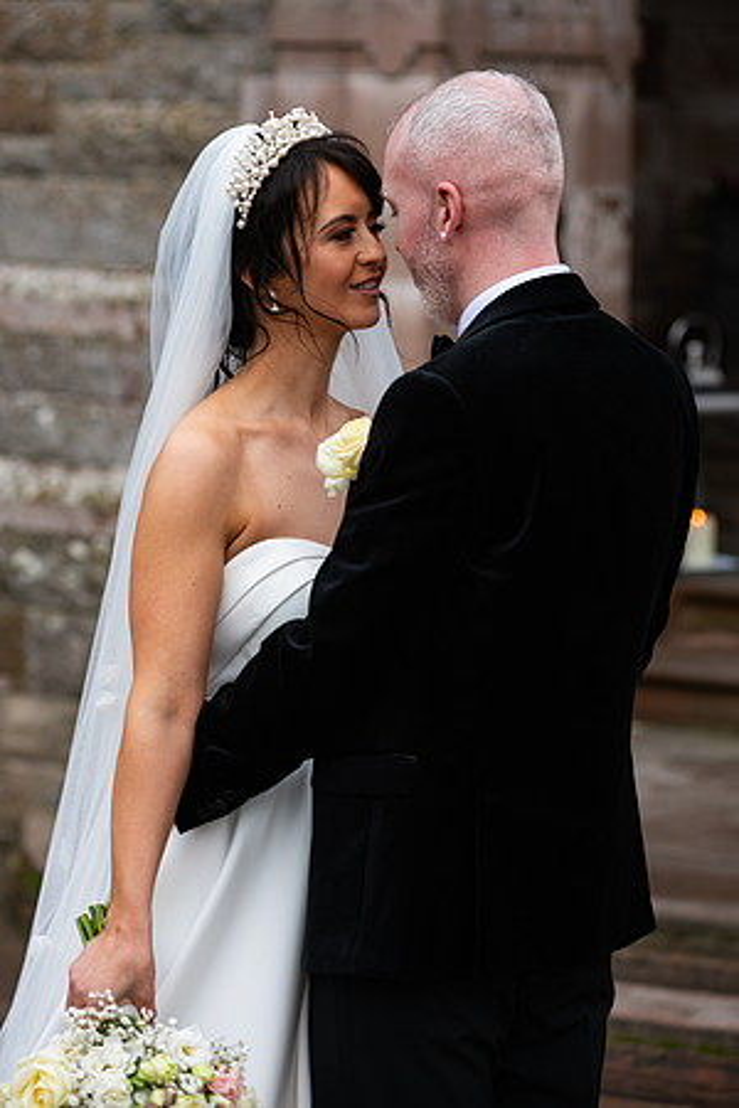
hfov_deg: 11.4
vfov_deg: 17.1
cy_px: 554
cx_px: 370
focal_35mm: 120
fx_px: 3695
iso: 160
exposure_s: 1/160
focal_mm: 120
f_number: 3.5
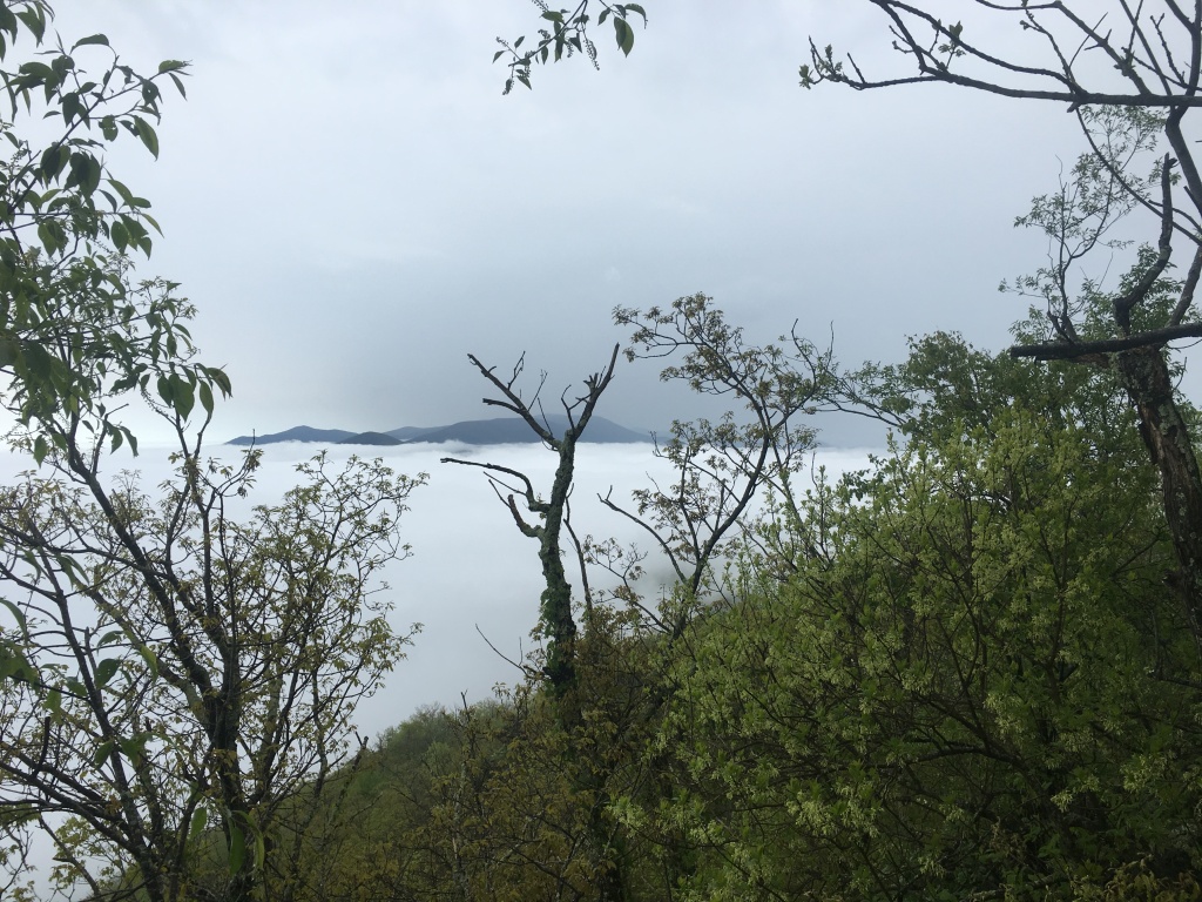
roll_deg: +0.3
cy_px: 451
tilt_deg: +0.4
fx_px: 1007
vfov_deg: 48.2
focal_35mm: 29
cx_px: 601
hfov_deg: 61.7
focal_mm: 4.15
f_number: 2.2
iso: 25
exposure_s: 1/519
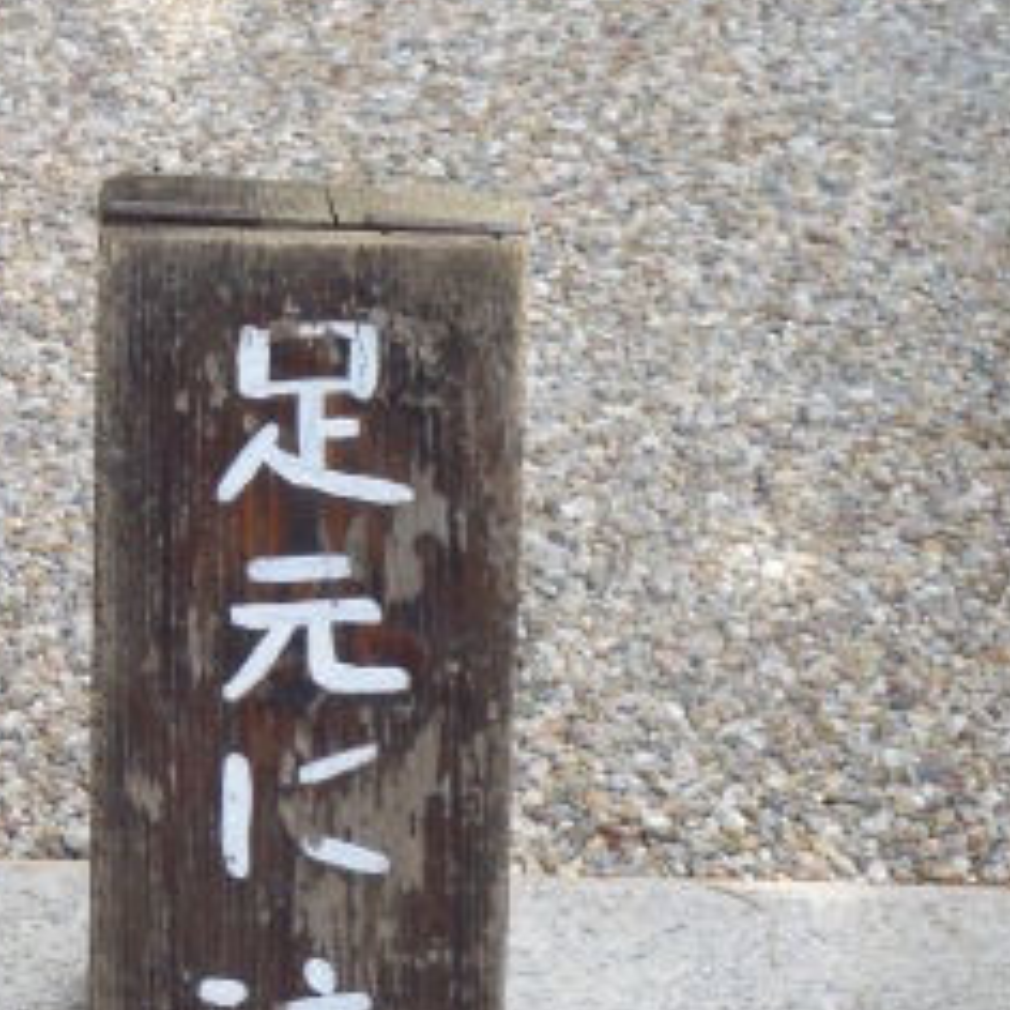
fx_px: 5876
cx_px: 259
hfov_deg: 9.8
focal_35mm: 178
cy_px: 800
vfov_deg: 9.8
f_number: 4.4
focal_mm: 16
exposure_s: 1/125
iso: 60
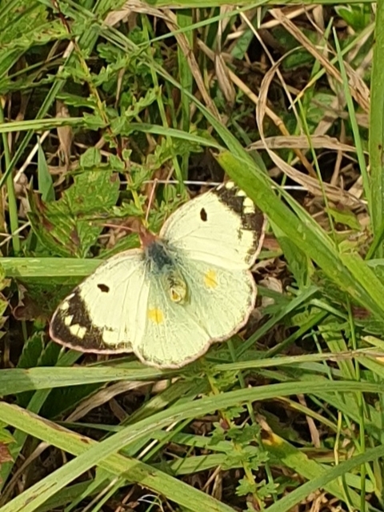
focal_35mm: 26
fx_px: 385
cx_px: 192
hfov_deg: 53.1
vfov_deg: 67.3
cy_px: 256
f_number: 2.4
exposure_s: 1/1387
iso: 50
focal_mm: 4.3
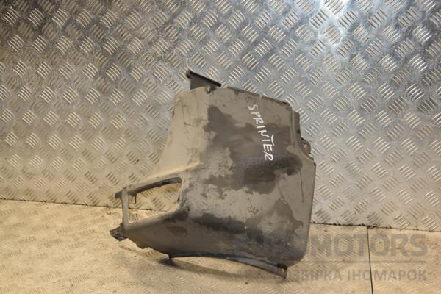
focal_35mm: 45
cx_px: 220
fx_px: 551
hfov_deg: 43.6
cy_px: 147
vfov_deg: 29.9
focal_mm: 30
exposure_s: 1/200
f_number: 5.6
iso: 800
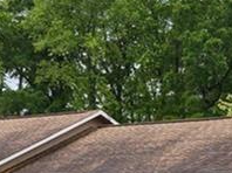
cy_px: 195
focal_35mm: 124
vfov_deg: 11.7
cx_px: 88
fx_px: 830
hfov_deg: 15.9
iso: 300
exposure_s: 1/2500
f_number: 2.8
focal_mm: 12.29
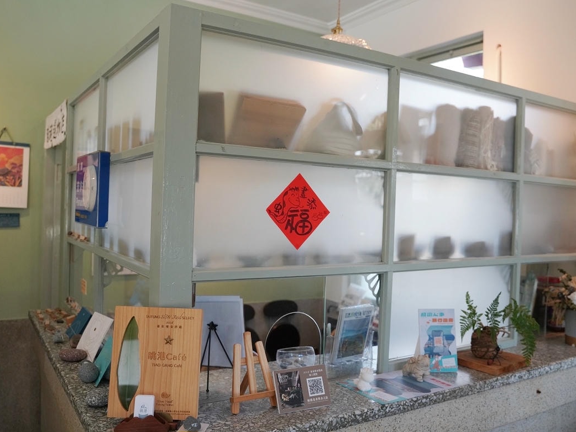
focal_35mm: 31
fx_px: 516
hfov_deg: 58.3
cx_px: 308
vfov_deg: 45.5
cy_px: 212
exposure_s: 1/160
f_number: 4
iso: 1600
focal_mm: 28
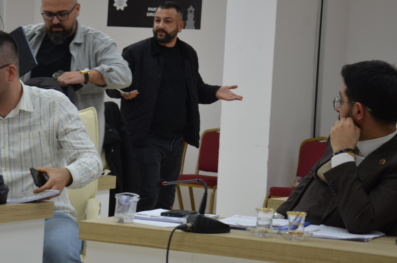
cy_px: 99
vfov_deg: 11.6
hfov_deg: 17.4
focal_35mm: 118
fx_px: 1299
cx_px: 153
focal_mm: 62
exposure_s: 1/60
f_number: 5.3
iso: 560
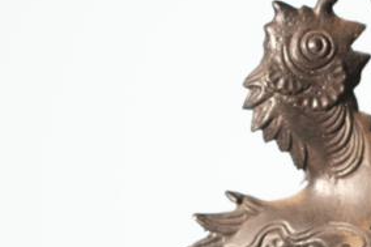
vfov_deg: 3.4
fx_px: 4130
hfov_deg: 5.1
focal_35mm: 401
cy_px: 306
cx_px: 436
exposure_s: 1/125
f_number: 4
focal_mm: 105
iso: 4000
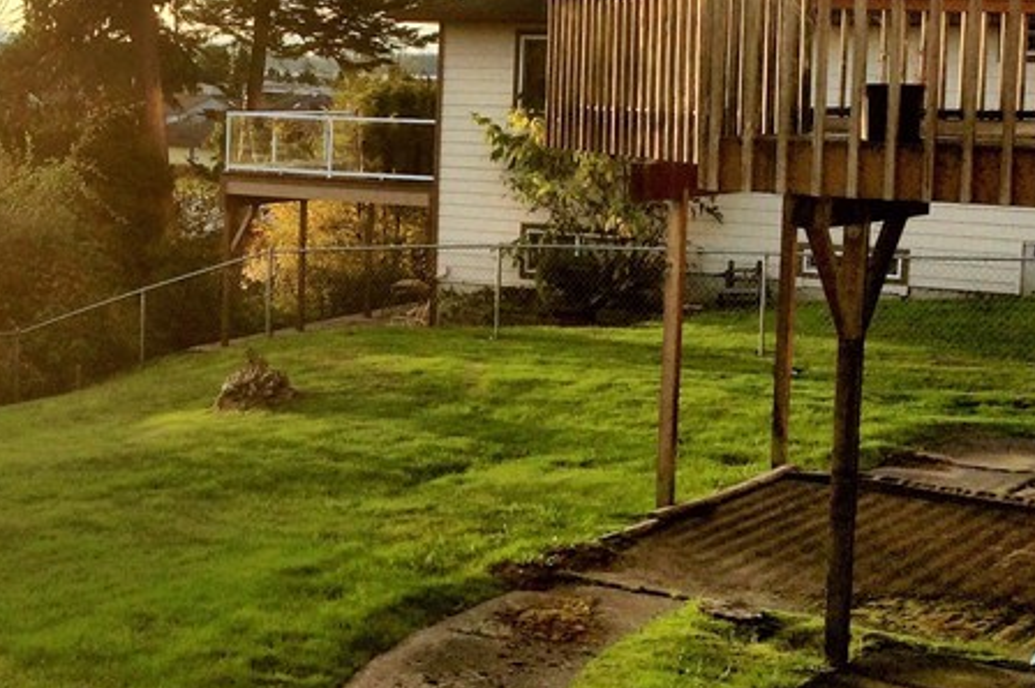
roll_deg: -0.2
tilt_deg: -5.9
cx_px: 206
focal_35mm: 69
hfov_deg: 28.6
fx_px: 1982
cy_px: 235
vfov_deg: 19.6
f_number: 2.2
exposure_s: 1/436
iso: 32
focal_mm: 4.15
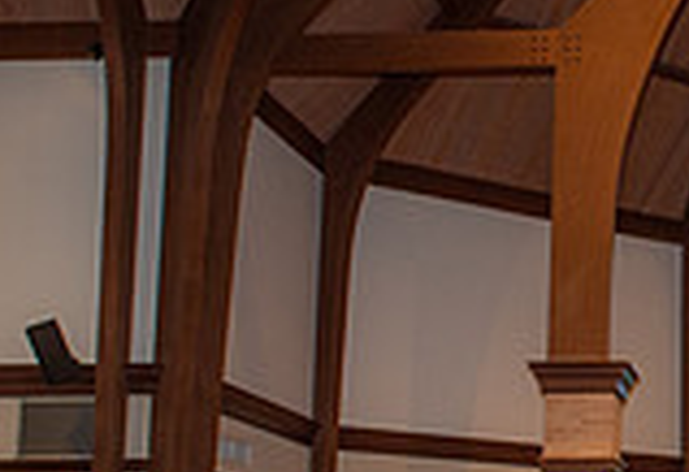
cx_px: 901
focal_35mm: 92
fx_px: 1776
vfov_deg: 15.1
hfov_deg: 20.1
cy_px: 329
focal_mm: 24
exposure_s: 1/100
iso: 1600
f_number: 5.6
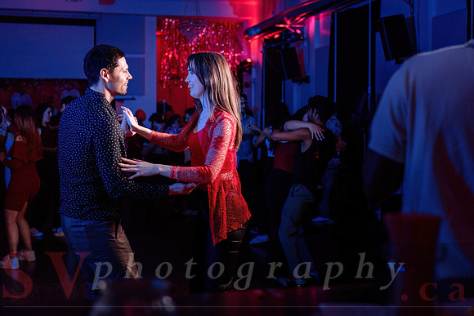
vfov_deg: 22.9
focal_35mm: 59
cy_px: 141
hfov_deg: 33.7
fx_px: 782
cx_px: 266
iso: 500
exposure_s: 1/100
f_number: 2.8
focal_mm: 52
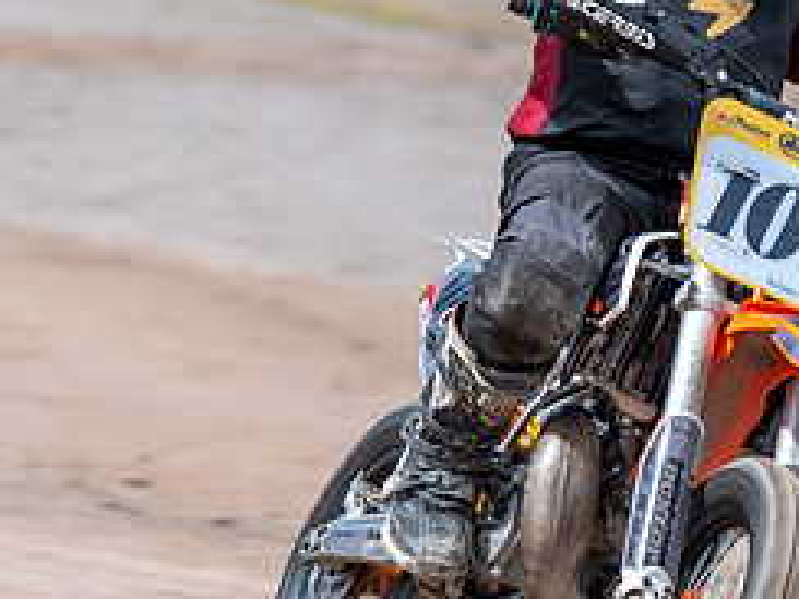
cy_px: 282
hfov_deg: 1.1
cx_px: 709
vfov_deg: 0.8
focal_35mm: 1839
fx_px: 42447
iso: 160
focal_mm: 600
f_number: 8
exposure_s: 1/320
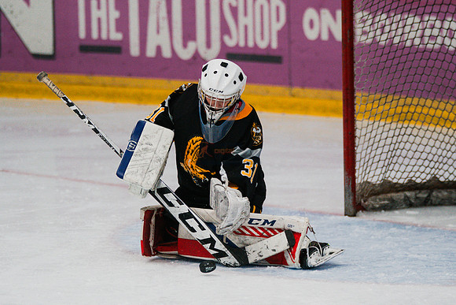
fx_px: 3804
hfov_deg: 6.9
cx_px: 240
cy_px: 157
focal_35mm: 300
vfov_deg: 4.6
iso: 3200
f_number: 3.2
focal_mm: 209
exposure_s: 1/1600
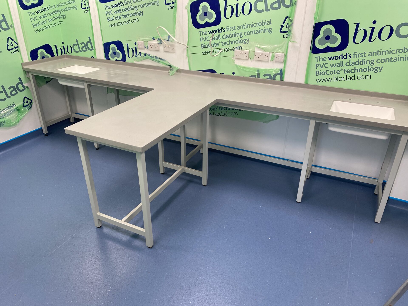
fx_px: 306
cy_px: 153
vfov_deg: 53.1
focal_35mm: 26
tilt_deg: -27.7
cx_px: 204
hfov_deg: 67.3
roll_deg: -0.2
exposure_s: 1/100
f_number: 1.8
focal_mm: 4.25
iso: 100
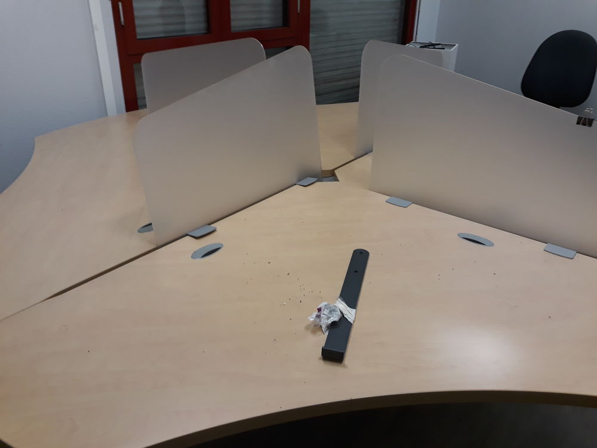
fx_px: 466
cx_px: 298
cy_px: 224
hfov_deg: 65.3
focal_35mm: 27
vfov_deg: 51.4
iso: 100
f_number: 1.7
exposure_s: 1/50
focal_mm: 3.71
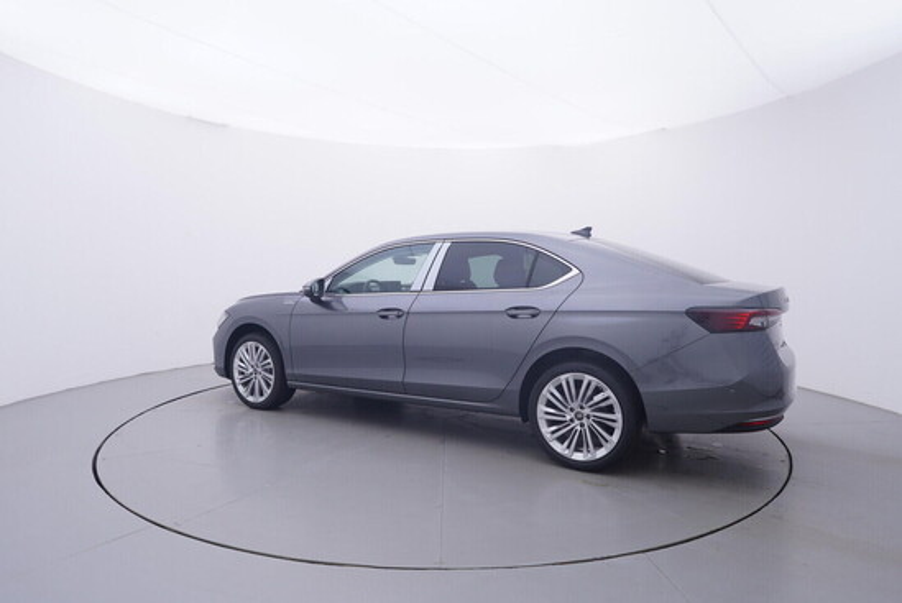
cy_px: 302
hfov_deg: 77.3
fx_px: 564
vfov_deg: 56.2
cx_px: 451
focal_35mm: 22
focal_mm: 15
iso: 200
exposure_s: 1/80
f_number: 5
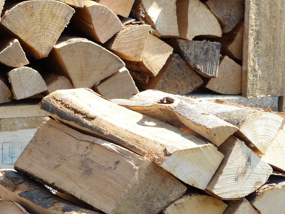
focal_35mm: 159
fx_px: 1309
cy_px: 133
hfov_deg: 12.4
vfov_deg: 9.3
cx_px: 156
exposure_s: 1/320
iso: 100
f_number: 4
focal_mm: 19.2
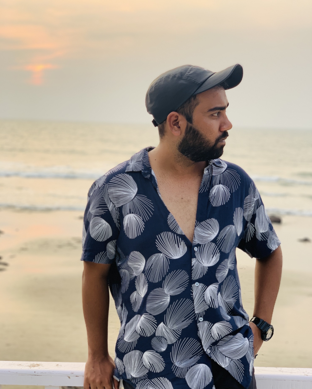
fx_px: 635
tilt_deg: -6.7
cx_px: 155
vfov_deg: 34.1
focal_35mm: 55
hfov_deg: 27.6
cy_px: 204
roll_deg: -1.9
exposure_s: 1/122
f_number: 2.4
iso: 25
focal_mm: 6
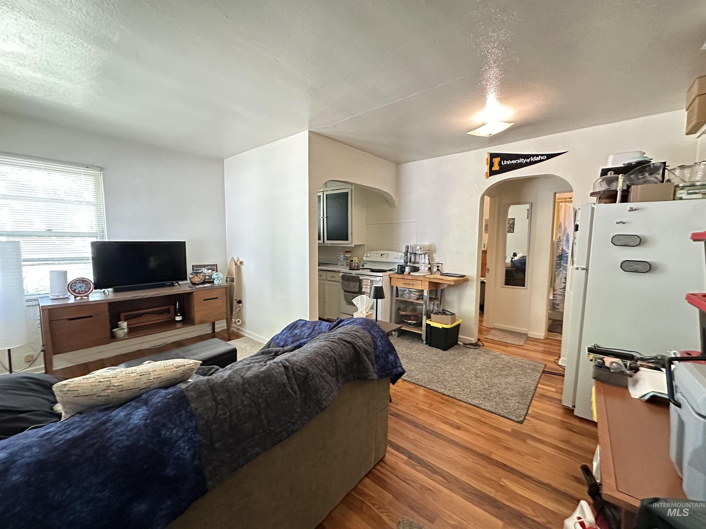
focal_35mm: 14
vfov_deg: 85.7
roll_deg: -0.1
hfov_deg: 102.1
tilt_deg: -4.2
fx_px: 286
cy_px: 264
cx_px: 353
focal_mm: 2.22
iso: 1250
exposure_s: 1/35
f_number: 2.2
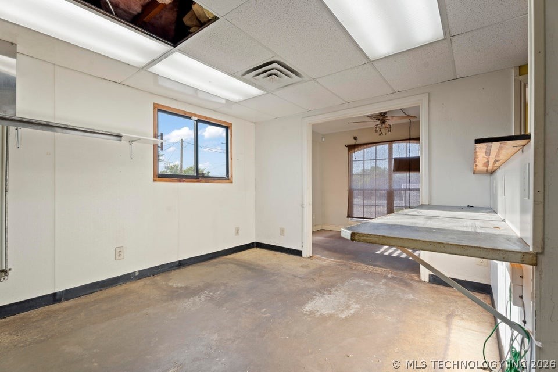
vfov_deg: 73.7
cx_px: 279
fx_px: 248
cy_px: 186
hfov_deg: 96.7
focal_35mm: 16
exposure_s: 1/8
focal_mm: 16
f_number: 9
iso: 200
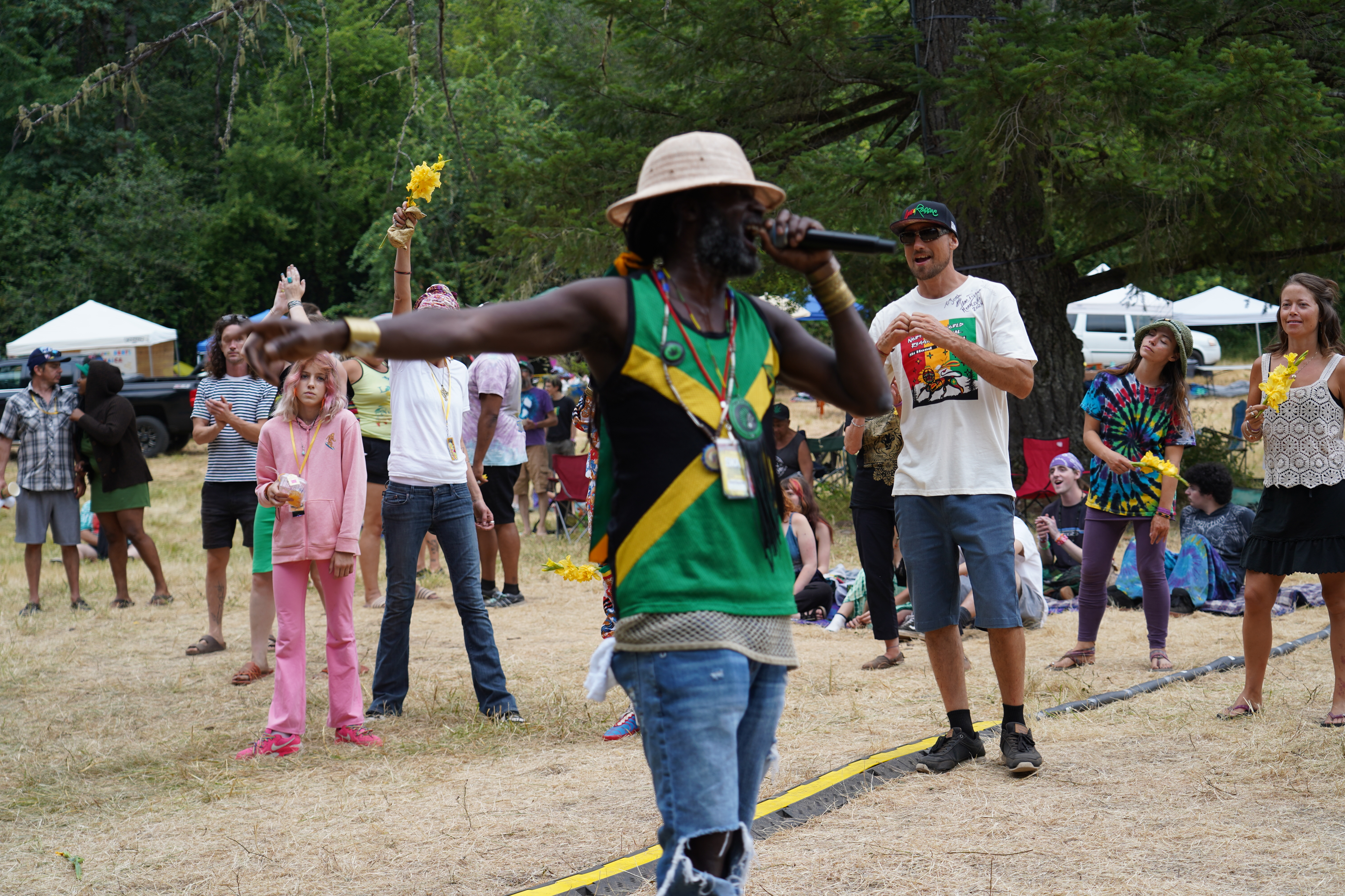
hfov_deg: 34.5
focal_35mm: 58
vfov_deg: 23.4
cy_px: 448
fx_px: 2167
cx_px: 672
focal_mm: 58
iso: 200
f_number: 4
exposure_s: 1/160
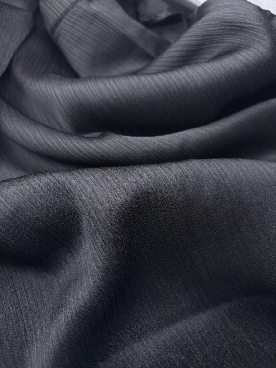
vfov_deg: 67.3
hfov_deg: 53.1
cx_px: 138
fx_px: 276
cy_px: 184
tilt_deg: -62.9
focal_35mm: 26
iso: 50
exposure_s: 1/113
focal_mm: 5.96
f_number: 1.6
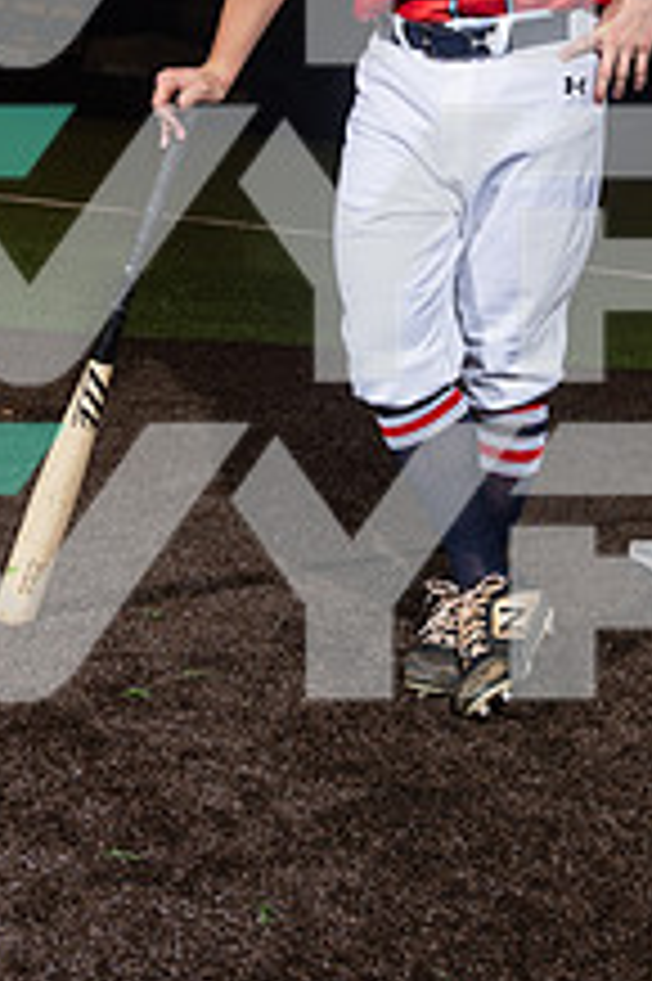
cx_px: 468
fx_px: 1632
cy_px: 248
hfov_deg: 22.4
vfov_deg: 32.8
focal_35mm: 60
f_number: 8
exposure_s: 1/125
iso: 200
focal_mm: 29
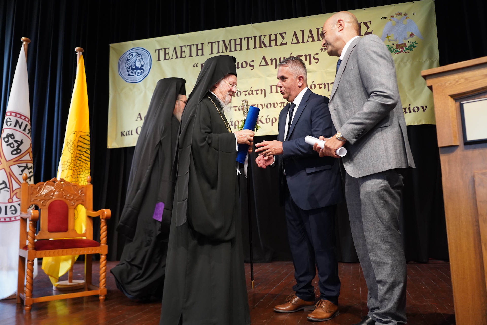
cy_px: 162
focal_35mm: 29
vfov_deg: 45.0
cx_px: 244
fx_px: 392
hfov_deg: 63.7
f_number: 4
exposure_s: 1/160
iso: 4000
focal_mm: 29
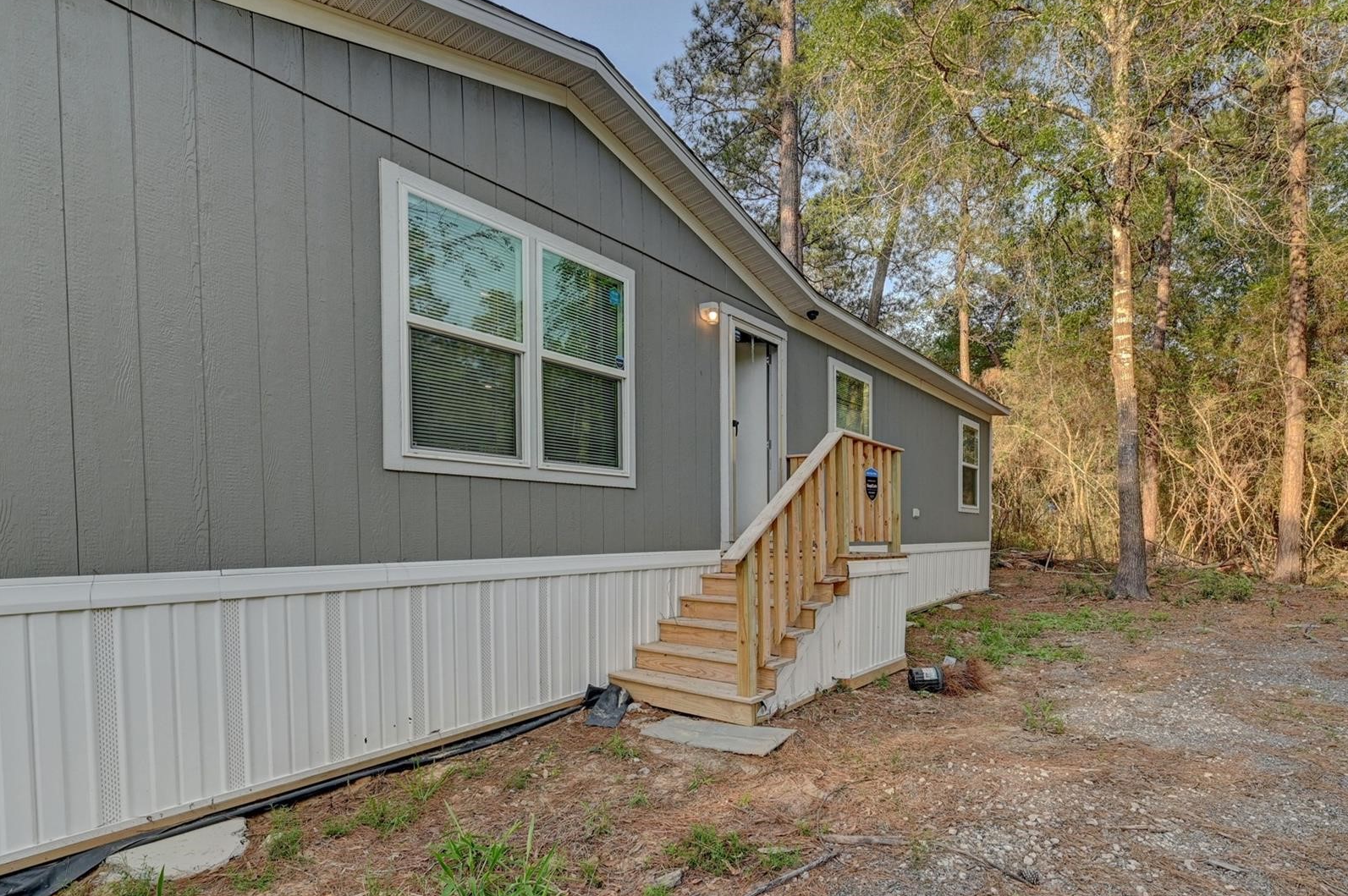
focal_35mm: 18
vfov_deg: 66.4
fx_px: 673
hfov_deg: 89.8
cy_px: 552
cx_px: 742
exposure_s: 1/80
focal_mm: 14
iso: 400
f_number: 8
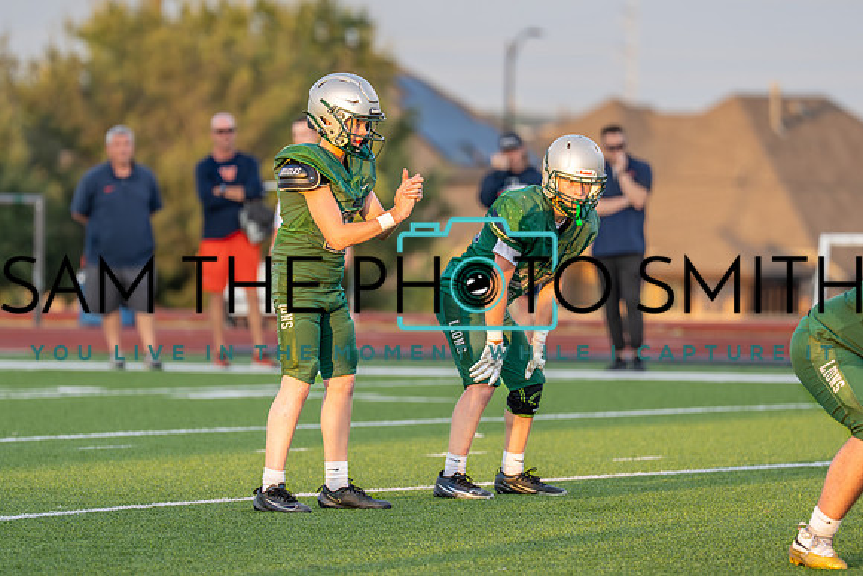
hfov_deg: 6.0
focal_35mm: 343
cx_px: 374
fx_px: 8218
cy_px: 266
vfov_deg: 4.0
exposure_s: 1/1600
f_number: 2.8
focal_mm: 200
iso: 640
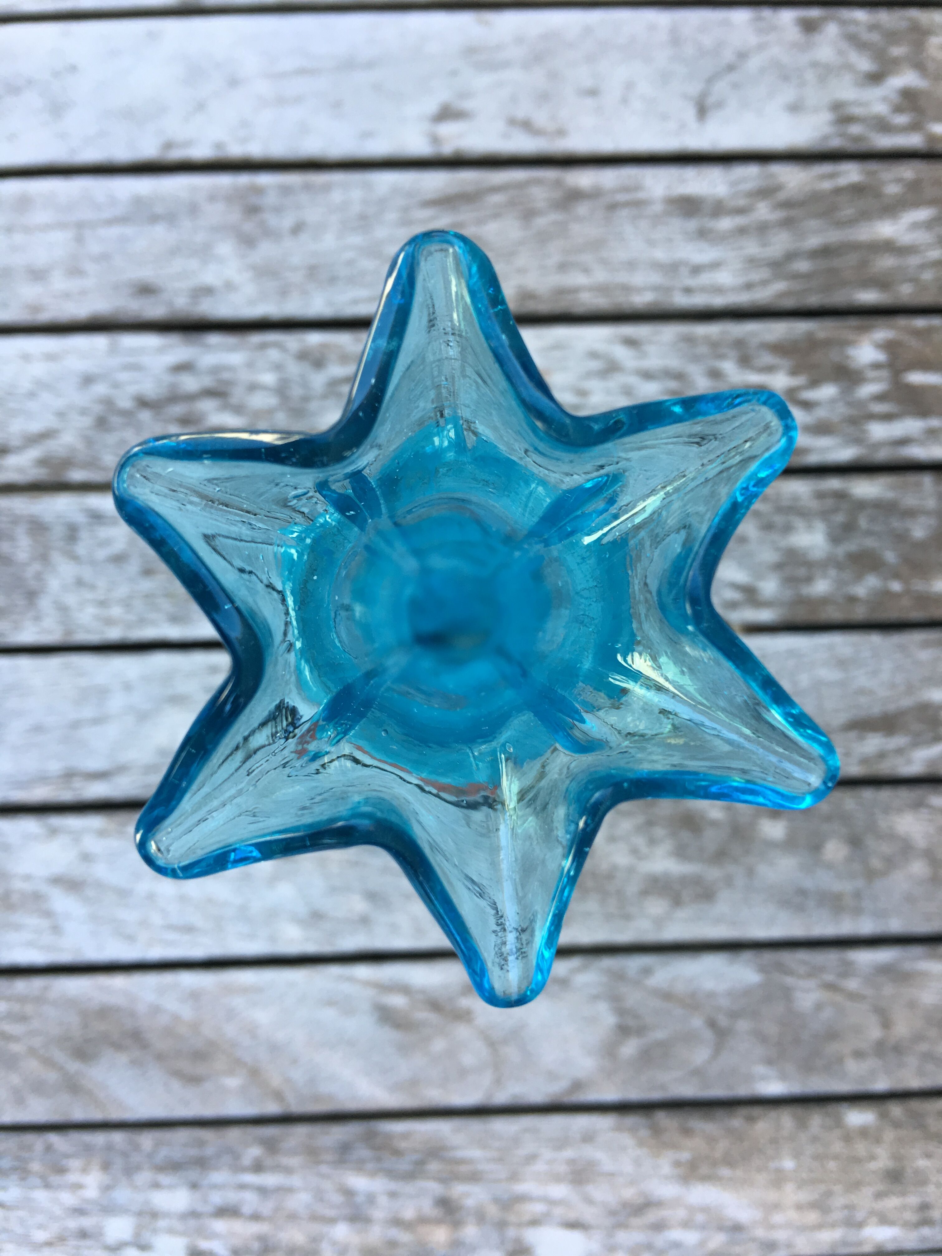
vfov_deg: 61.7
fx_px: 1052
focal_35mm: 29
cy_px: 628
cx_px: 471
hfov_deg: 48.2
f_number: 2.2
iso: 40
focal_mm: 4.15
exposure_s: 1/100
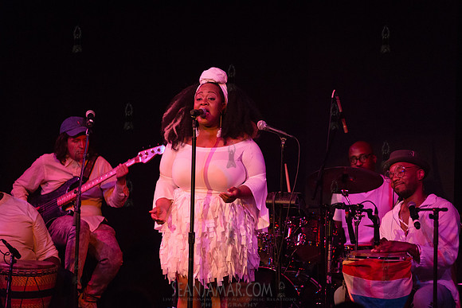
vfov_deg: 8.1
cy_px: 154
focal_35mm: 170
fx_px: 2182
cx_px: 231
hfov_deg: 12.1
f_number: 2.8
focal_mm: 170
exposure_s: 1/320
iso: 4000
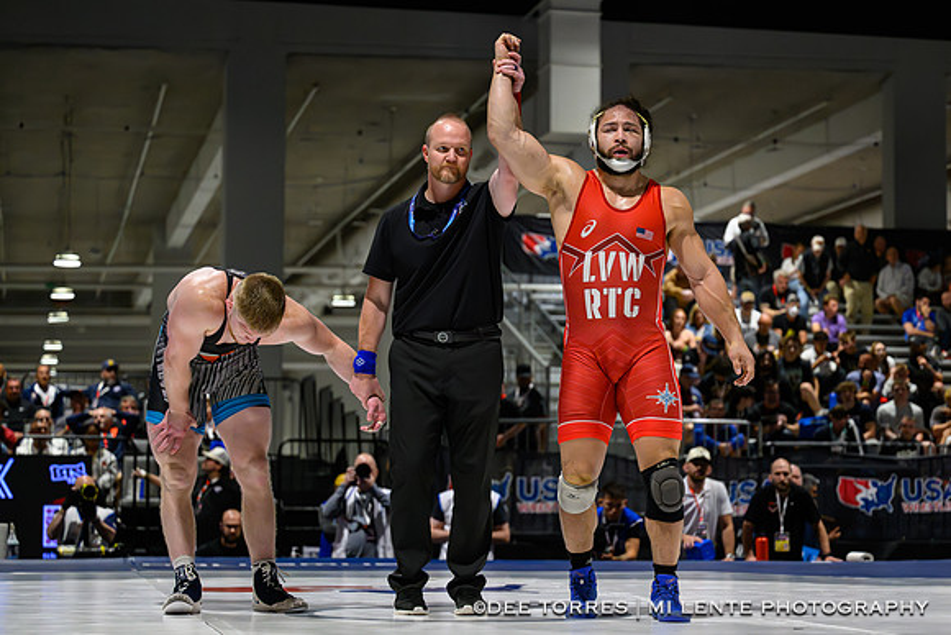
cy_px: 346
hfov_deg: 25.7
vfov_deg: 17.3
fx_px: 2081
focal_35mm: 79
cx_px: 493
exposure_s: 1/800
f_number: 2.8
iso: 8000
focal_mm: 70
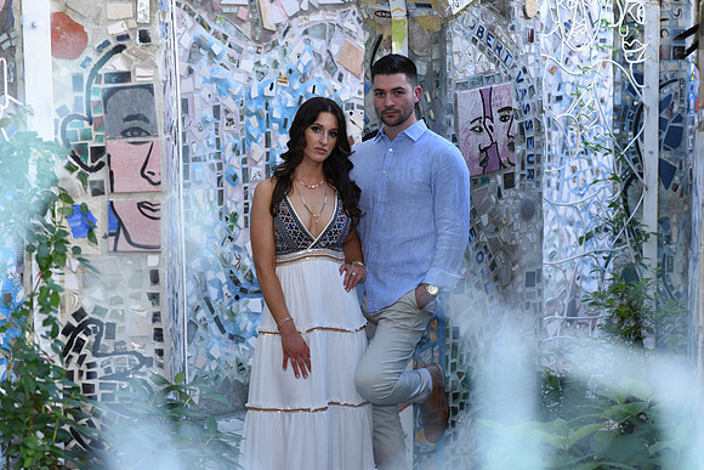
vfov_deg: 16.1
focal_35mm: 85
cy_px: 235
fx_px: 1663
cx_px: 352
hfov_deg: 23.9
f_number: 4
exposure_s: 1/160
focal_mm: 85
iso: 320
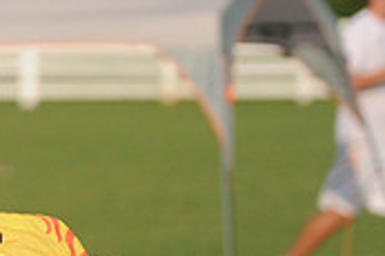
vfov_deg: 1.7
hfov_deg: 2.5
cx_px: -245
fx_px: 8875
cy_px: 377
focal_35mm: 831
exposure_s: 1/6400
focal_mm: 165
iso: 400
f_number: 2.8
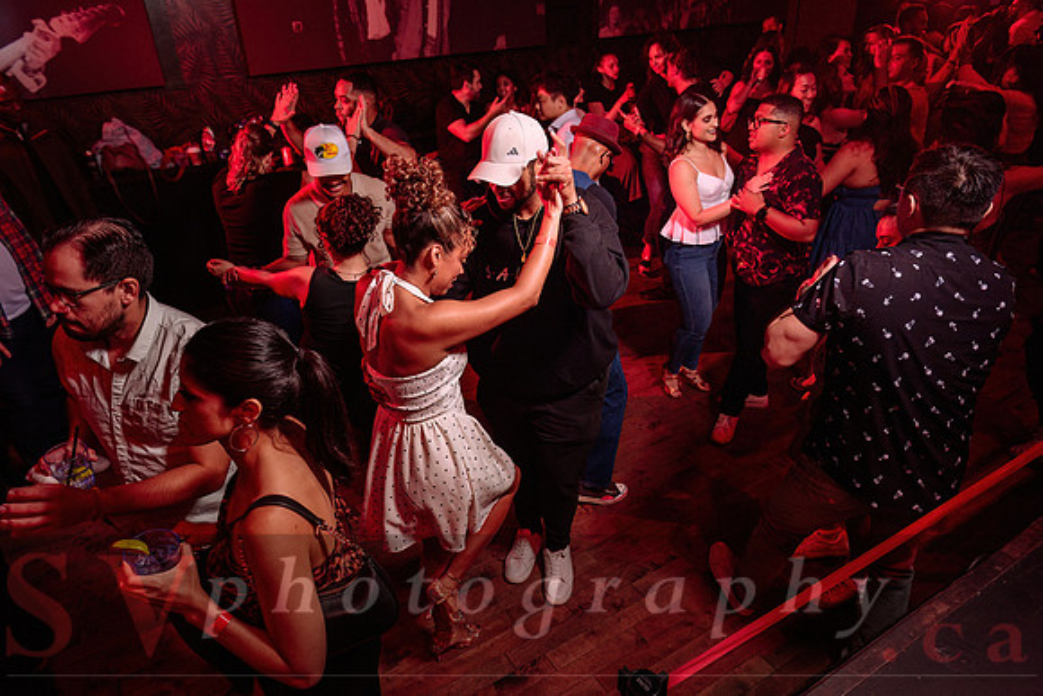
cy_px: 348
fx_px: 695
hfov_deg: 73.7
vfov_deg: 53.2
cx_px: 522
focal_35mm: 24
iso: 800
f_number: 4
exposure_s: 1/50
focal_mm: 24
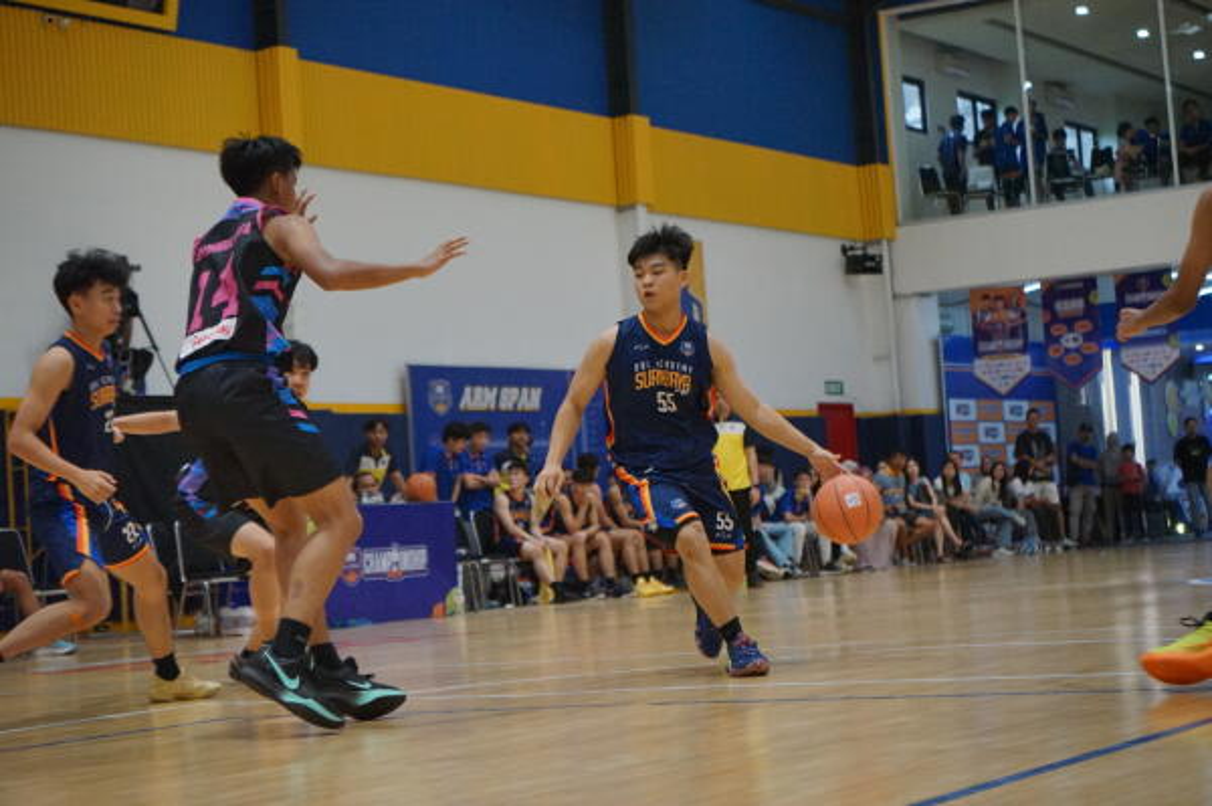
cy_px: 403
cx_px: 606
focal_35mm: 70
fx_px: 2355
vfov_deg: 19.4
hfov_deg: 28.9
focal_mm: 70
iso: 3200
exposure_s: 1/500
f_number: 5.6
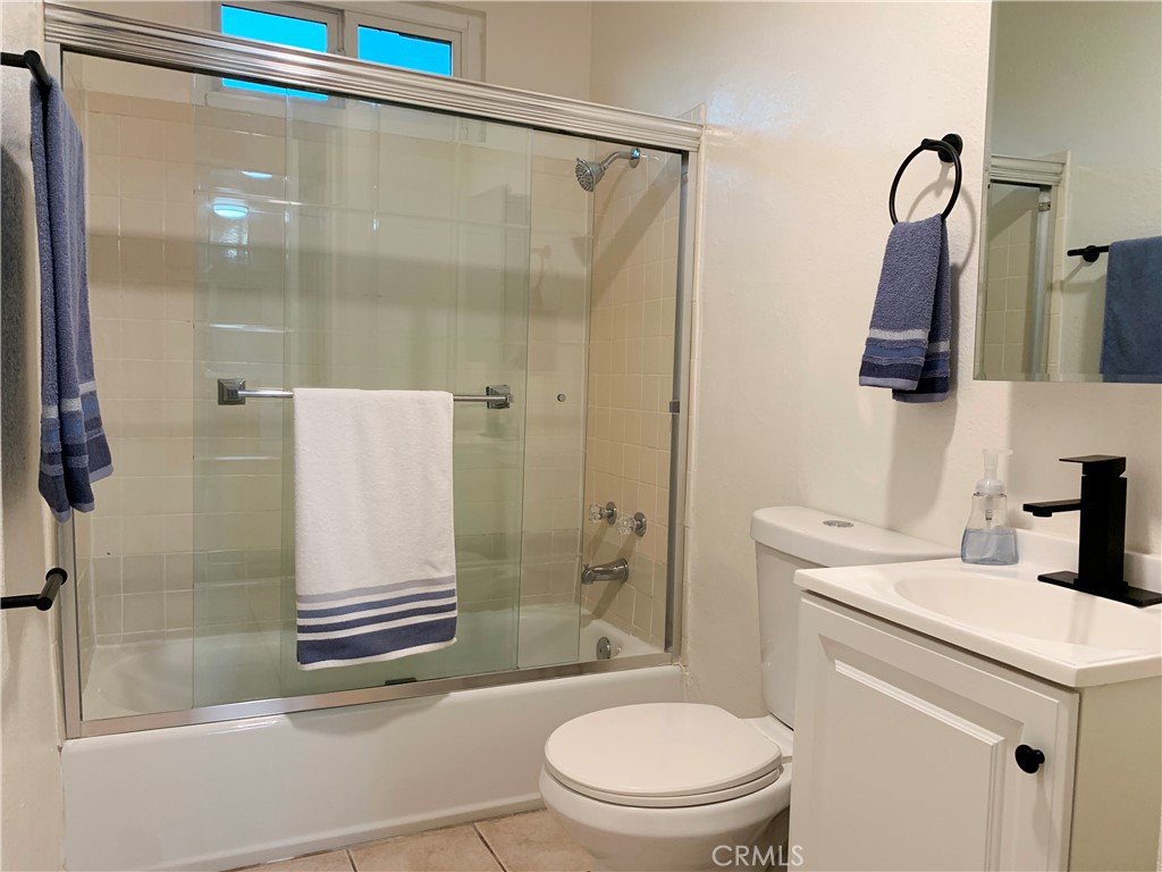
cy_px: 436
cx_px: 581
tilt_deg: -3.0
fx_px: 873
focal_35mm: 26
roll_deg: -1.7
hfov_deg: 67.3
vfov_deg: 53.1
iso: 125
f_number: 1.8
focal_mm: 4.25
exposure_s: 1/60
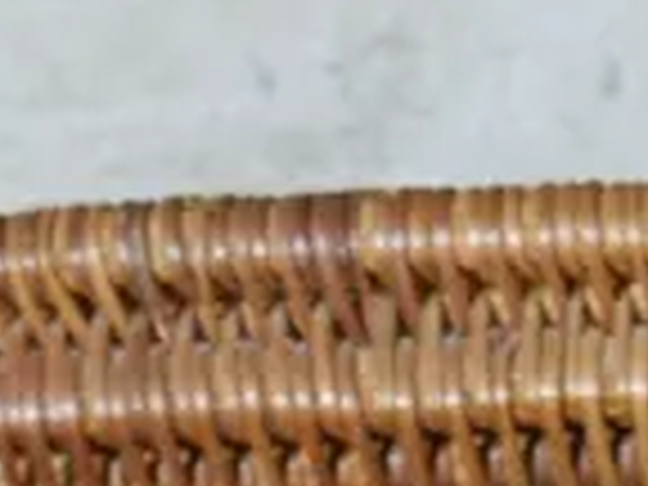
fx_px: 4268
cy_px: 1402
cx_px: 612
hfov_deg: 8.6
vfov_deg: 6.1
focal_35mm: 228
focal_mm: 16
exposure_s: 1/60
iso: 640
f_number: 3.6
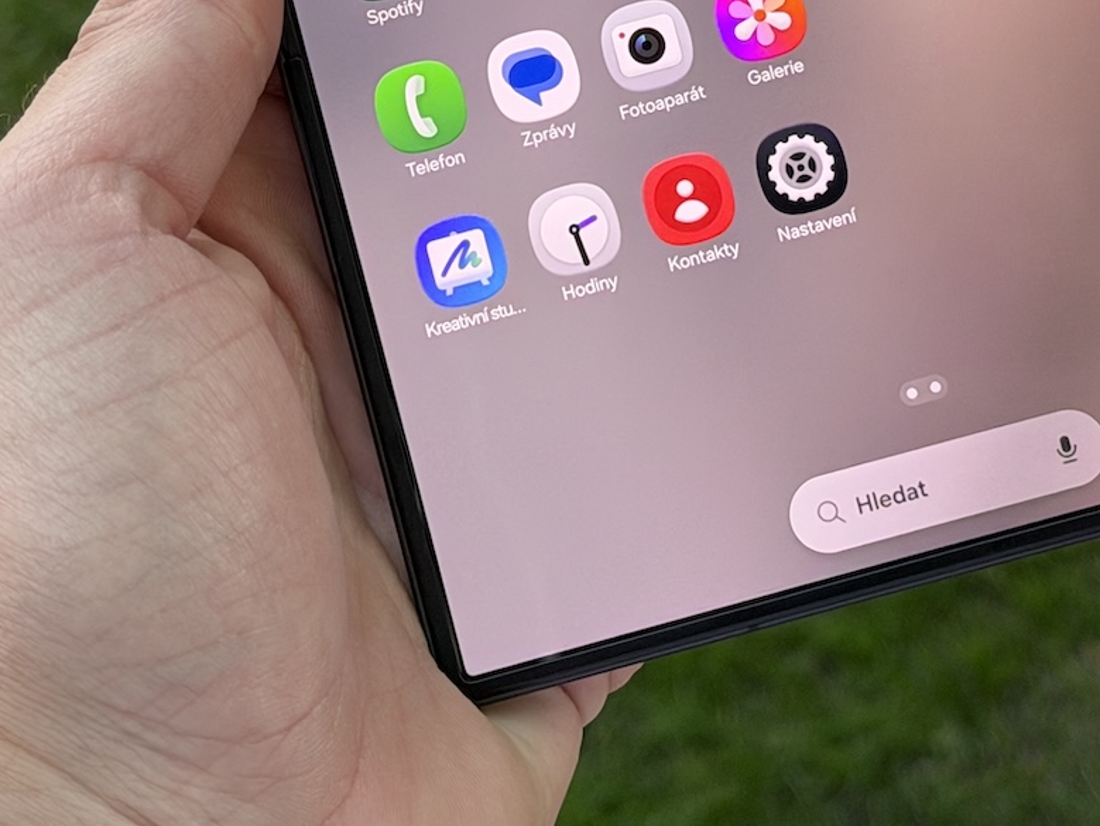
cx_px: 715
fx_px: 3720
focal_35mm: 117
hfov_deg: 16.8
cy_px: -70
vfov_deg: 12.5
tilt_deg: -53.4
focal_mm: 6.76
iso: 64
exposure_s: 1/413
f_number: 1.78
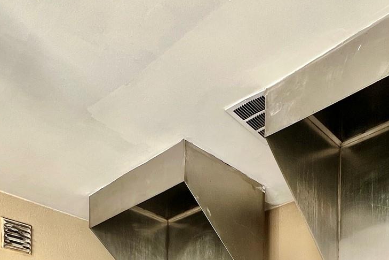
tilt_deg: -0.2
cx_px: 224
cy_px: 405
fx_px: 411
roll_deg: -0.6
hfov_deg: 50.5
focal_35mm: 38
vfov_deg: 25.1
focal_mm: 1.57
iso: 40
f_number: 1.8
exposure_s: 1/99
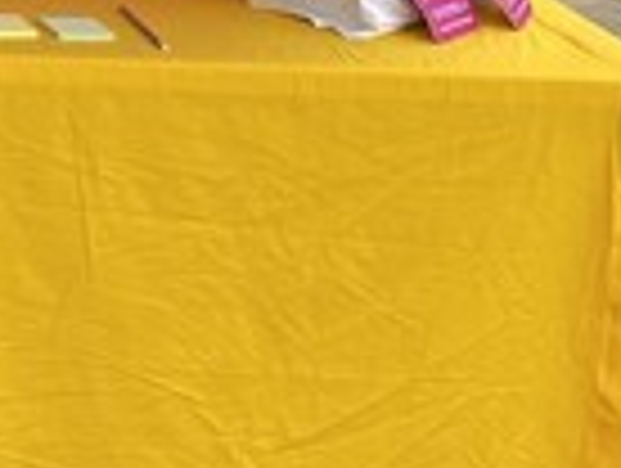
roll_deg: -3.2
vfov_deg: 11.9
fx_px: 2031
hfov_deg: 14.0
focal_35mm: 113
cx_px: -702
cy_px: -432
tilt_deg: -4.6
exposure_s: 1/311
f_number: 1.8
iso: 32
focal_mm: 4.25
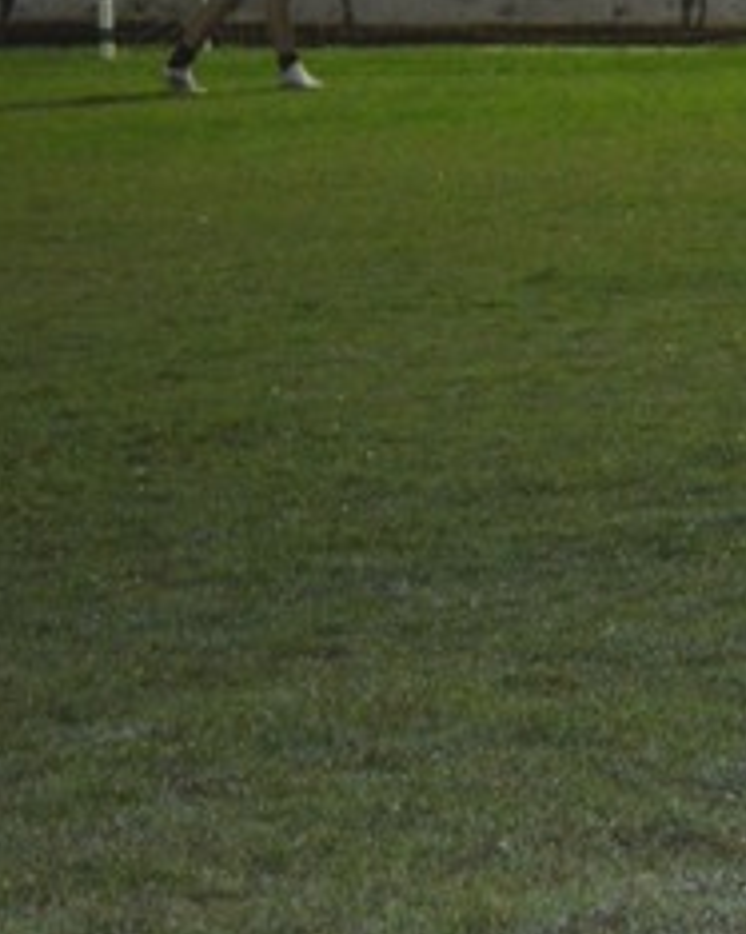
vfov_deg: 9.1
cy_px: 347
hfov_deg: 7.2
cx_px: 1197
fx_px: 5835
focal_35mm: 211
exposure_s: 1/60
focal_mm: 55
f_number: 5.6
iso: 3200
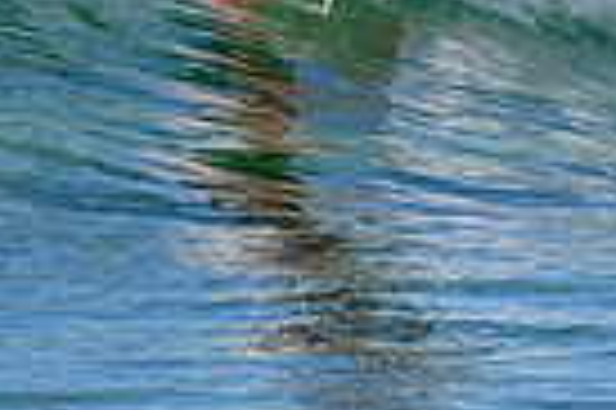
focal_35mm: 2629
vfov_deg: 0.5
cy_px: -295
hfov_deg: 0.8
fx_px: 44931
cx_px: 364
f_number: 11
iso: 1600
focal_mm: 620
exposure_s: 1/2000
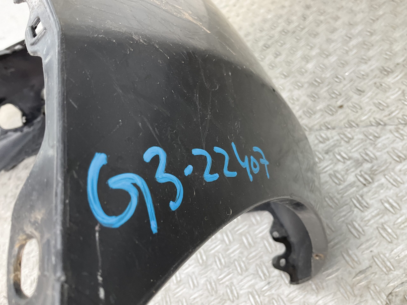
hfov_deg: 61.7
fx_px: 341
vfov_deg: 48.2
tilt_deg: -38.8
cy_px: 152
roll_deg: +41.2
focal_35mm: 29
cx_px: 204
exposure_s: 1/100
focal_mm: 3
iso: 40
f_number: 1.8
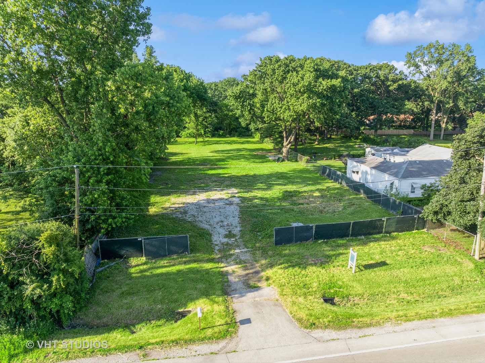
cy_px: 182
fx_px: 336
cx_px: 242
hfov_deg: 71.6
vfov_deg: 56.8
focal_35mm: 24
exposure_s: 1/200
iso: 200
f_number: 2.8
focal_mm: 12.29
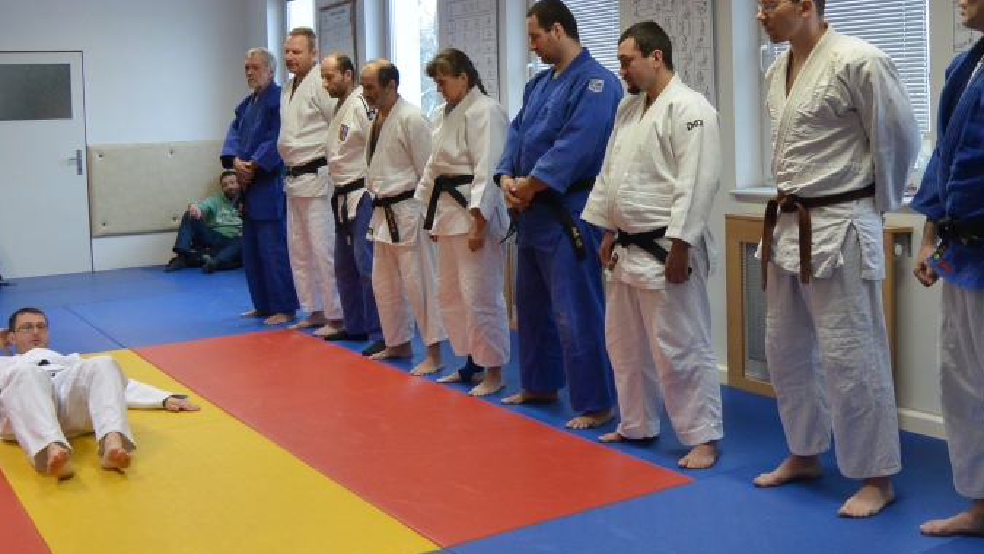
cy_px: 172
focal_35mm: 44
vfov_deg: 26.9
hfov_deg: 45.6
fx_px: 1148
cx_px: 660
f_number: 4
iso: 450
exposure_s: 1/60
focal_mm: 10
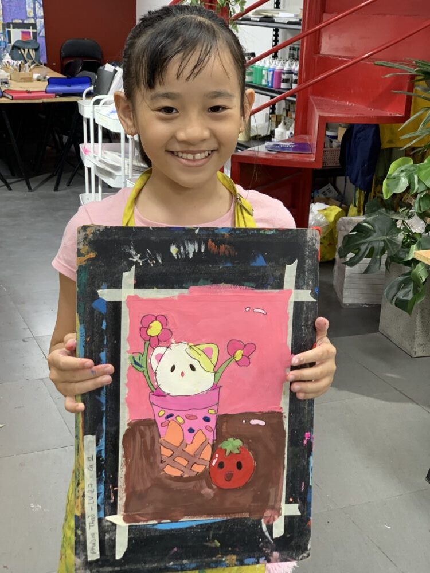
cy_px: 286
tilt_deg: -18.2
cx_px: 215
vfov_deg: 36.8
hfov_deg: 28.0
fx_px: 861
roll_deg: -1.3
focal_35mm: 52
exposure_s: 1/50
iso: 64
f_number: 2.4
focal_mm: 6
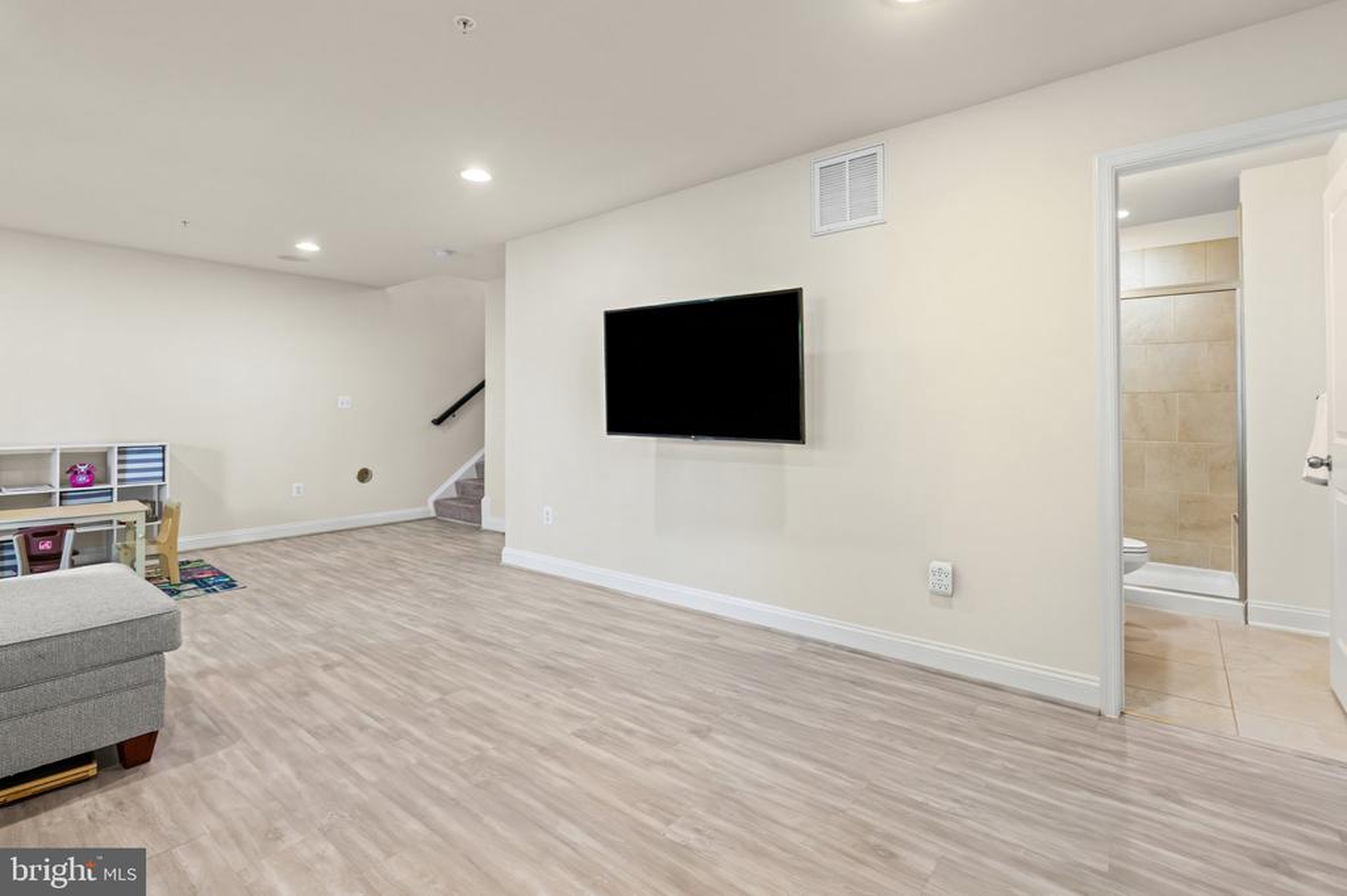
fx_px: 598
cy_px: 448
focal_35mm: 16
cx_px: 674
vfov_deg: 73.7
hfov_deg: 96.8
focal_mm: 16
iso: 4000
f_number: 8
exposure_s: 1/15
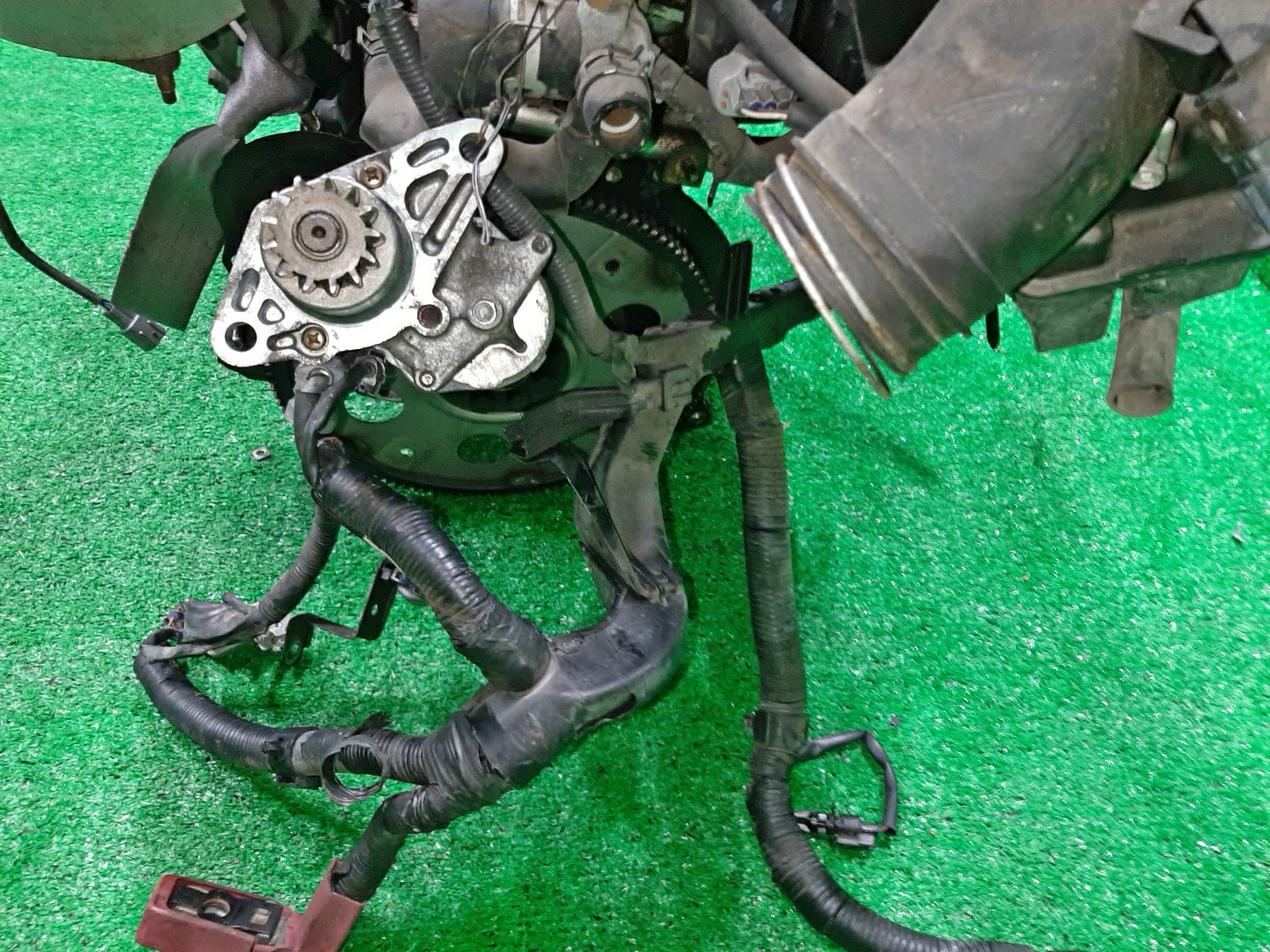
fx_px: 954
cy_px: 476
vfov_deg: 53.1
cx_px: 635
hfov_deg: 67.3
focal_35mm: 26
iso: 179
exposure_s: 1/24
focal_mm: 3.93
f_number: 1.7
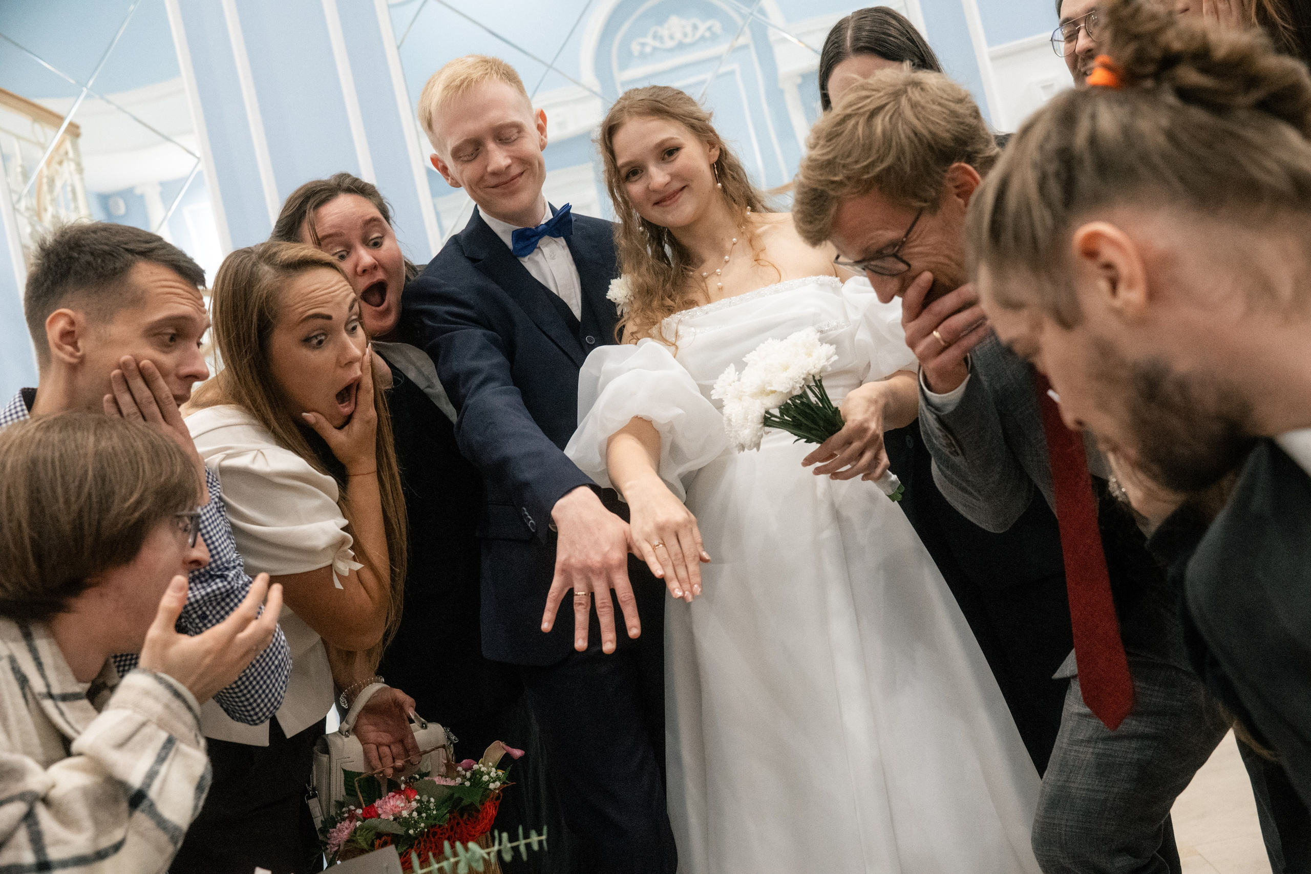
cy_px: 437
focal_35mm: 36
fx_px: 1311
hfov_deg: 53.1
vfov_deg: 36.9
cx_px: 656
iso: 8000
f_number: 4
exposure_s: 1/250
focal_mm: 36
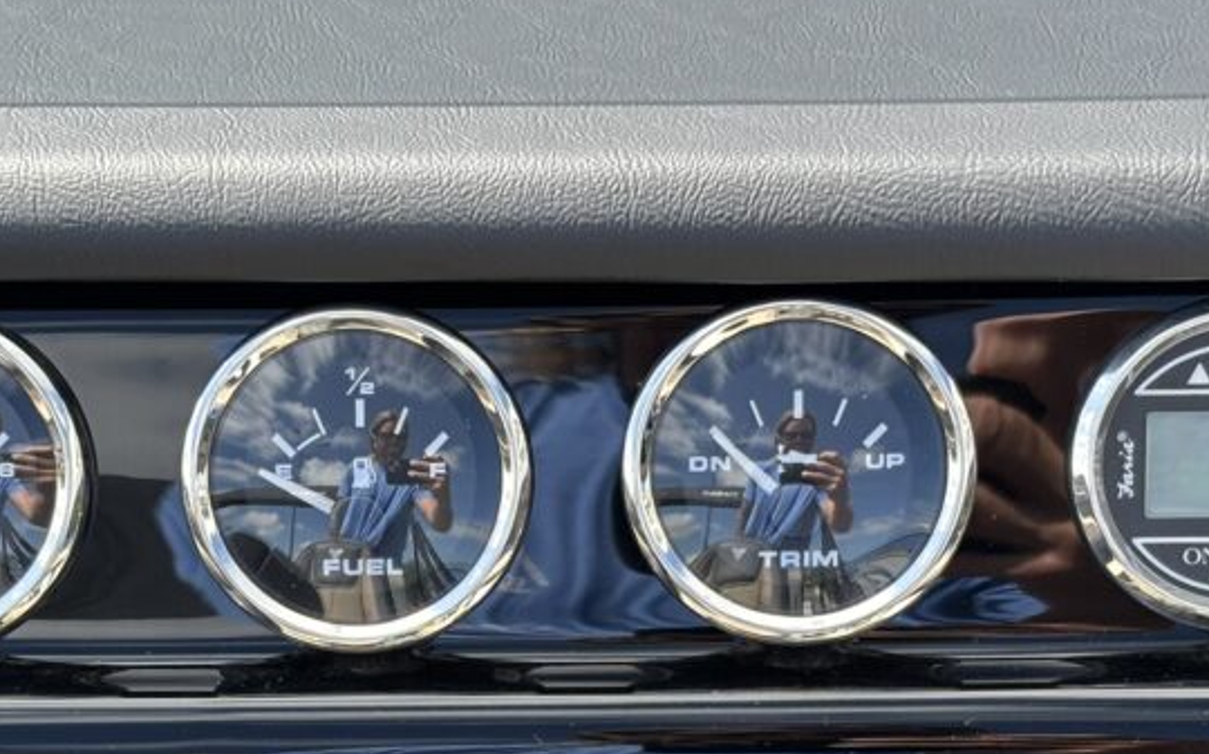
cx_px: 543
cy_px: 794
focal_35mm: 109
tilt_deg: -36.0
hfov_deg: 19.1
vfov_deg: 11.8
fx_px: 3590
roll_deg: +0.6
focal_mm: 5.96
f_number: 1.6
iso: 32
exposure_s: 1/649
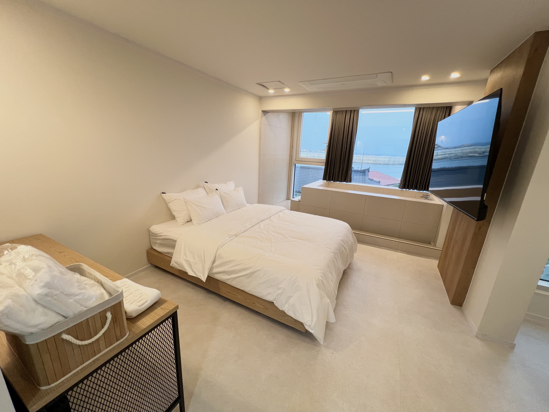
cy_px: 206
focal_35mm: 13
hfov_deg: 106.2
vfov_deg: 89.9
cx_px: 274
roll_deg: -2.4
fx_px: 206
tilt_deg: -15.1
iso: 125
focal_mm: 1.57
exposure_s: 1/120
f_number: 1.8
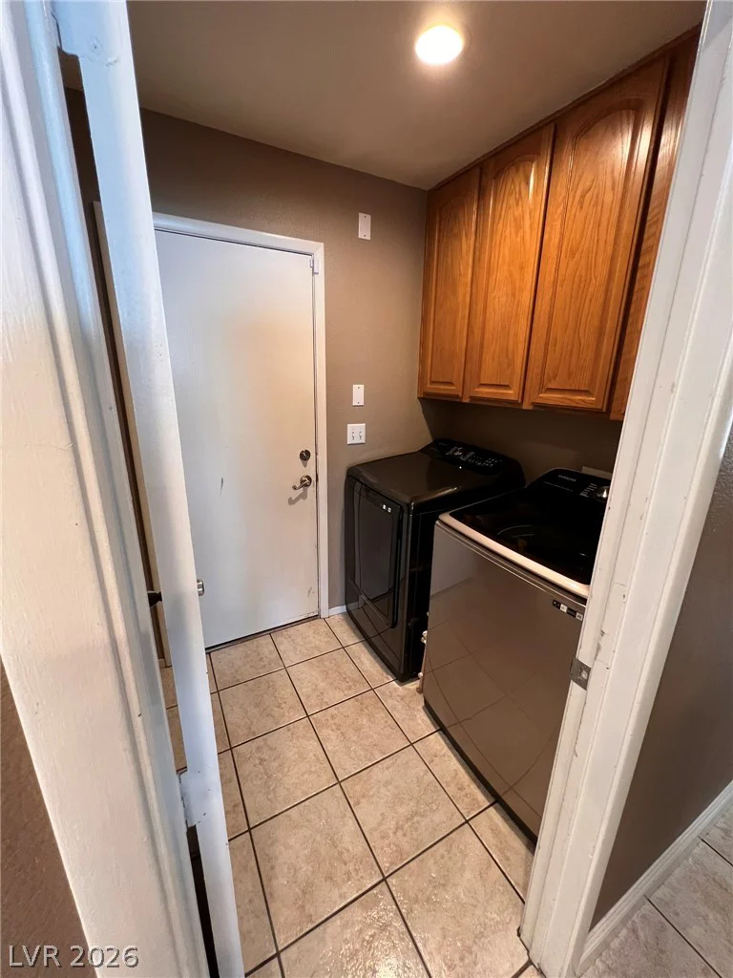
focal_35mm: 13
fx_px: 367
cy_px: 489
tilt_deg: -16.6
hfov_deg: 89.9
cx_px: 366
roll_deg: -1.4
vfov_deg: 106.2
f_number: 1.8
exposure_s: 1/60
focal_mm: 1.57
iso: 250
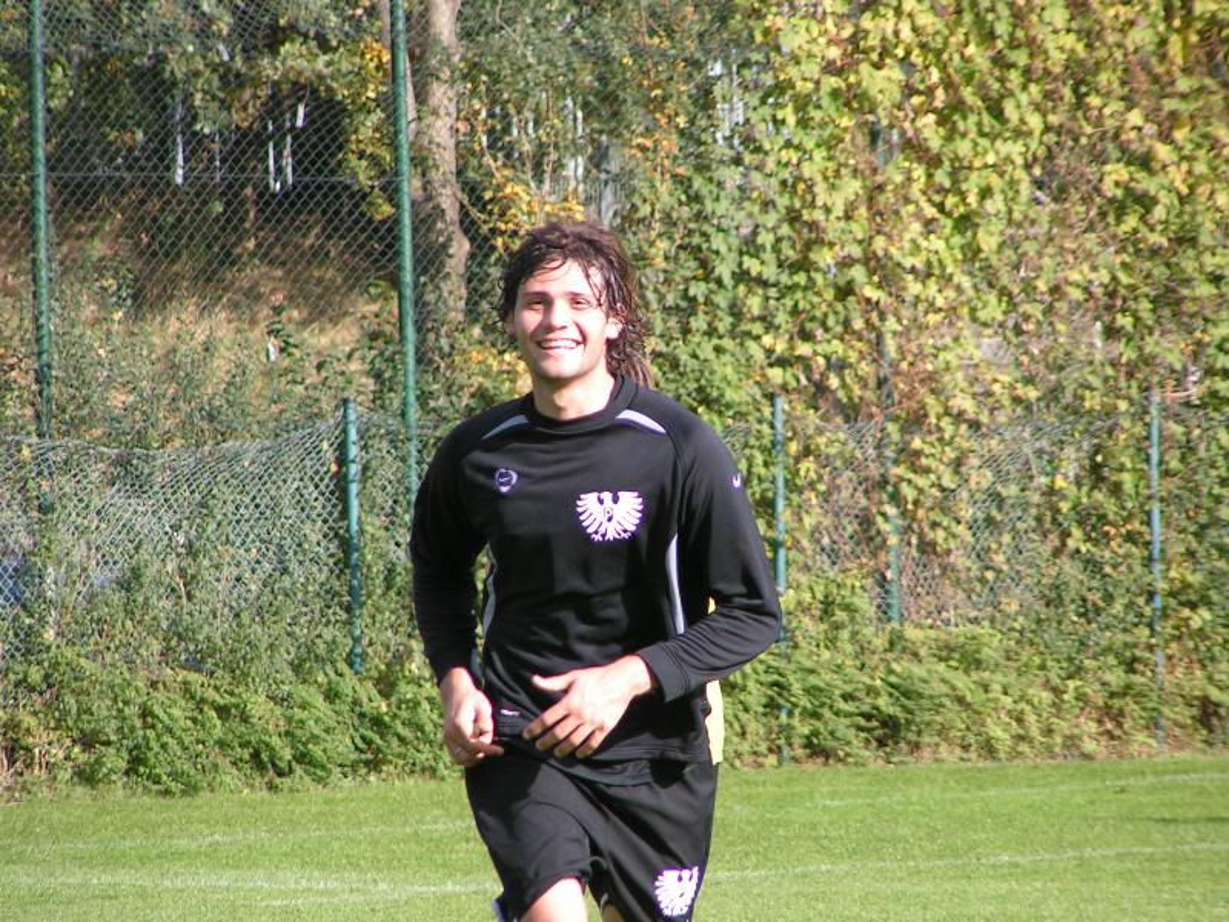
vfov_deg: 3.9
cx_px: 614
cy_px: 461
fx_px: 13491
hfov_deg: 5.2
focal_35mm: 380
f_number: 3.5
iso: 50
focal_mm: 58
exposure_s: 1/400
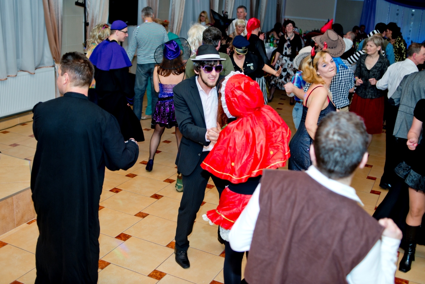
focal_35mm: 35
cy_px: 142
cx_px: 212
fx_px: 413
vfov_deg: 37.9
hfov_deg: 54.4
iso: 400
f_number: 2.8
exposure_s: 1/320
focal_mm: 35
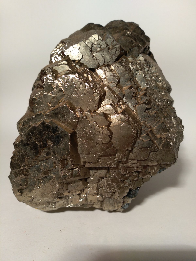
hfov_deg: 53.1
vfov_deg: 67.3
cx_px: 98
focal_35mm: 26
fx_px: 196
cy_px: 130
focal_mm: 3.54
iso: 104
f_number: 2
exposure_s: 1/50
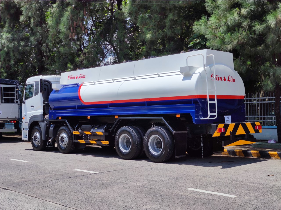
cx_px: 140
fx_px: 398
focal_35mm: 49
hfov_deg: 38.9
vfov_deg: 29.7
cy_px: 105
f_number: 2
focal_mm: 8.16
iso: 50
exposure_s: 1/3400
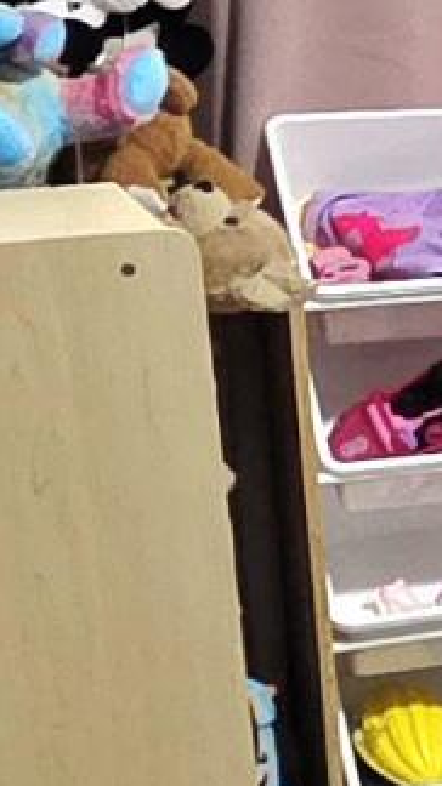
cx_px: 1851
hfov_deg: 6.8
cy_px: 381
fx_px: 2732
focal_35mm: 131
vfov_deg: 16.4
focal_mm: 2.2
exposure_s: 1/60.2
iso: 500
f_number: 1.9
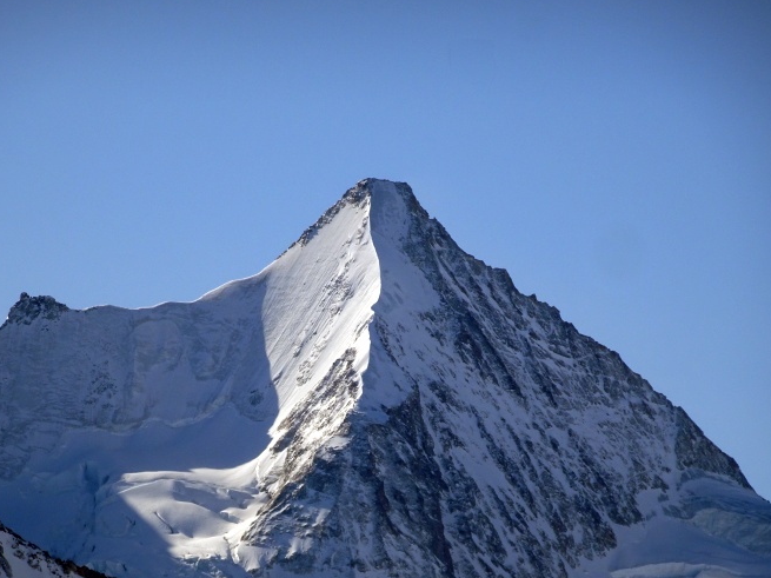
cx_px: 365
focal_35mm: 420
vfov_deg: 3.5
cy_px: 281
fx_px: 9353
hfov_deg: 4.7
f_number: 6.3
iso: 80
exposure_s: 1/800
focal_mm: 58.82
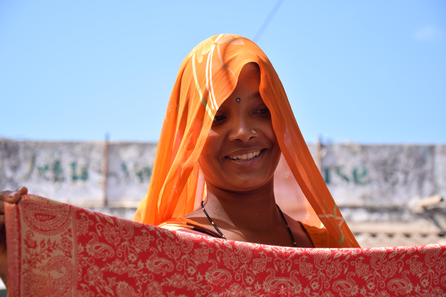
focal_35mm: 99
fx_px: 1226
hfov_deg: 20.6
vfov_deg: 13.8
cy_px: 148
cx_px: 223
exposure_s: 1/400
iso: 200
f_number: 5.3
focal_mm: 66
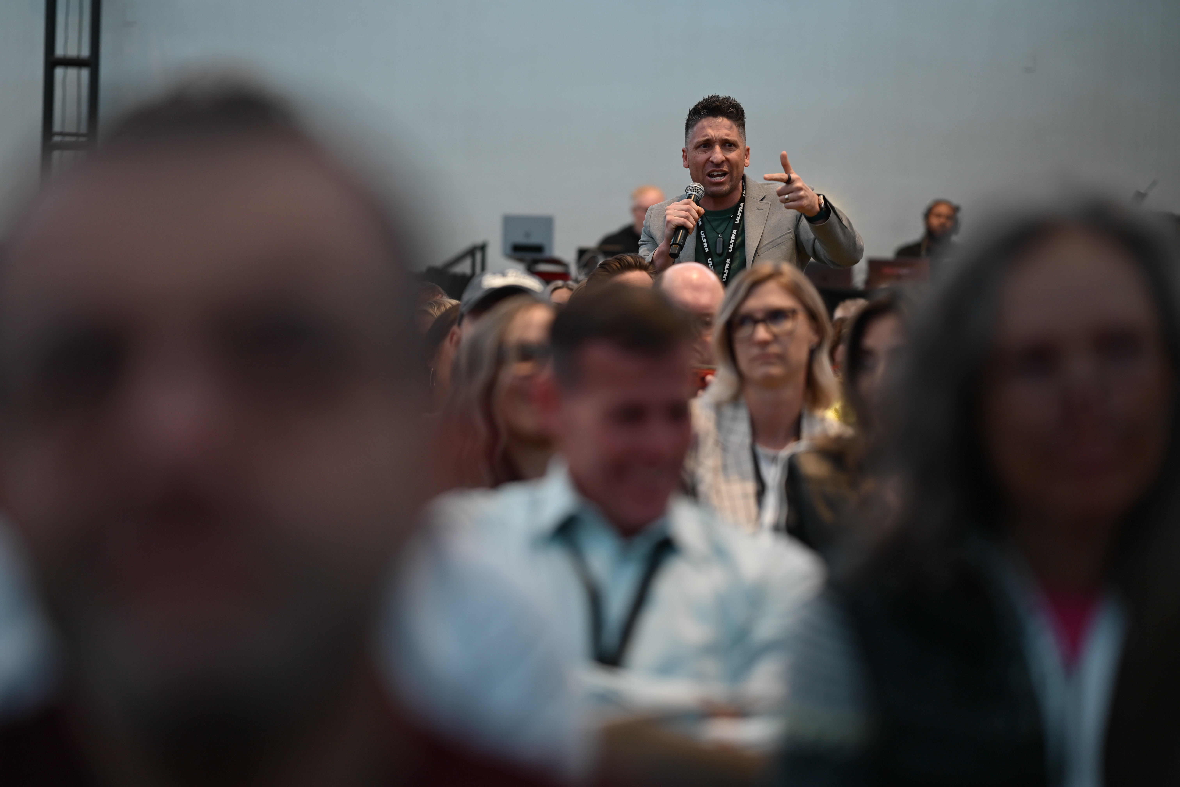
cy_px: 394
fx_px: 2786
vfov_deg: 16.1
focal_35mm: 85
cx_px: 590
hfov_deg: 23.9
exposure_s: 1/320
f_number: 2
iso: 640
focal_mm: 85
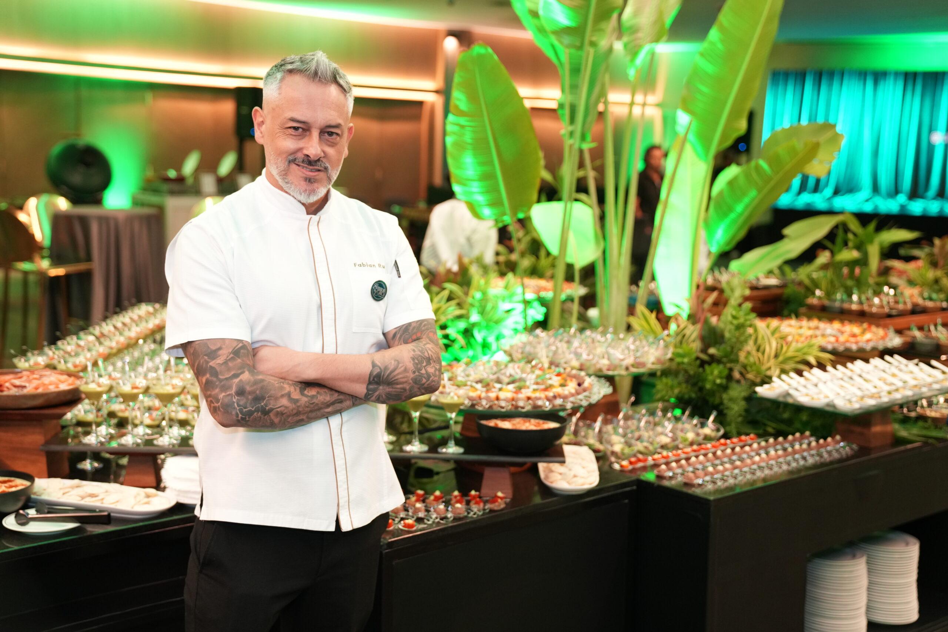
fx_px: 1264
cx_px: 474
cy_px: 316
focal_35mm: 48
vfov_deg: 28.1
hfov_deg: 41.1
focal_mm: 48
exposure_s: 1/80
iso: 2000
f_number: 2.8
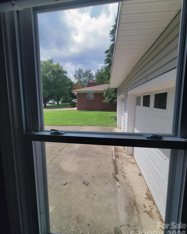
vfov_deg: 100.6
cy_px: 112
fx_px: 97
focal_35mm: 14
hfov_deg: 88.0
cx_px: 90
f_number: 2.2
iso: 50
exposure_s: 1/640
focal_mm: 2.2
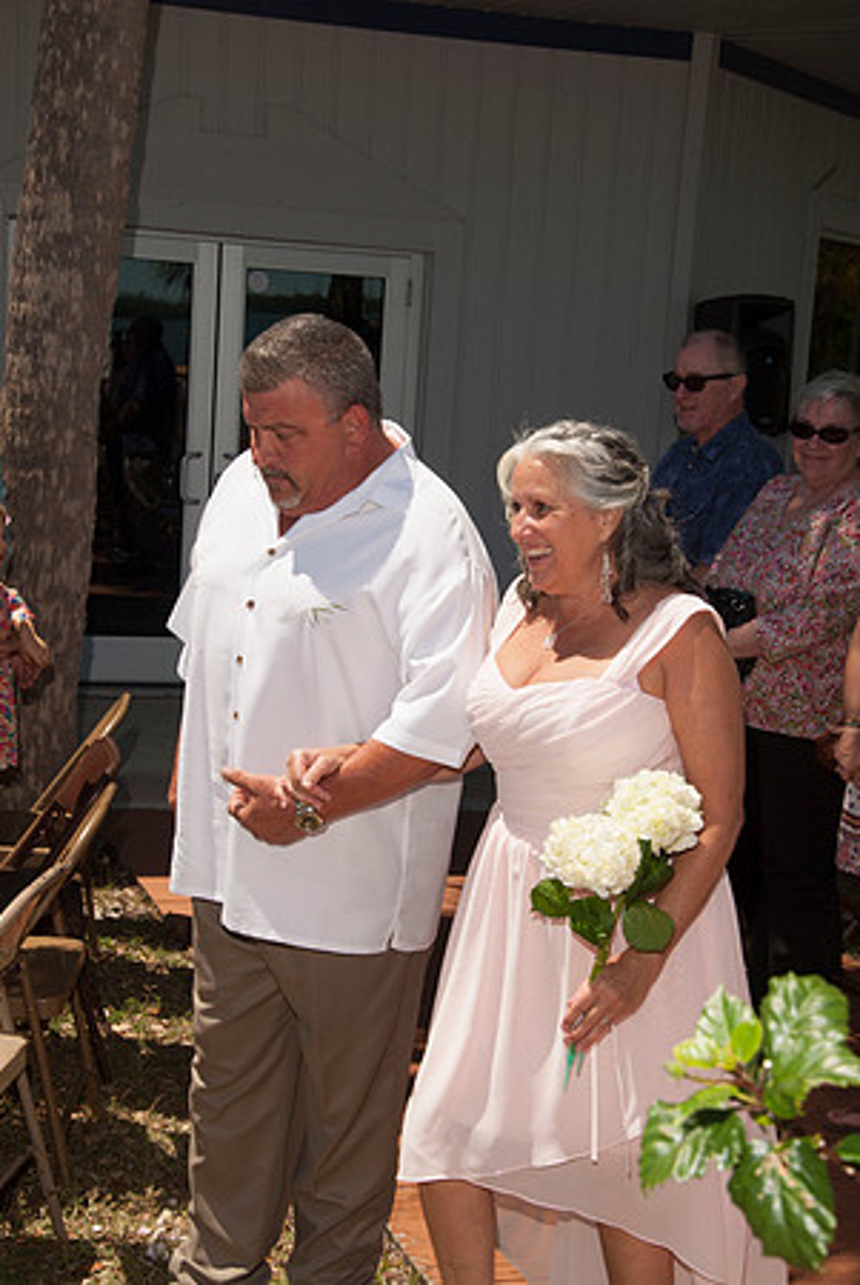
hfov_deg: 22.7
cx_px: 430
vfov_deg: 33.4
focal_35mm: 60
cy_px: 642
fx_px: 2145
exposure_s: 1/250
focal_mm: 40
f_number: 11
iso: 100
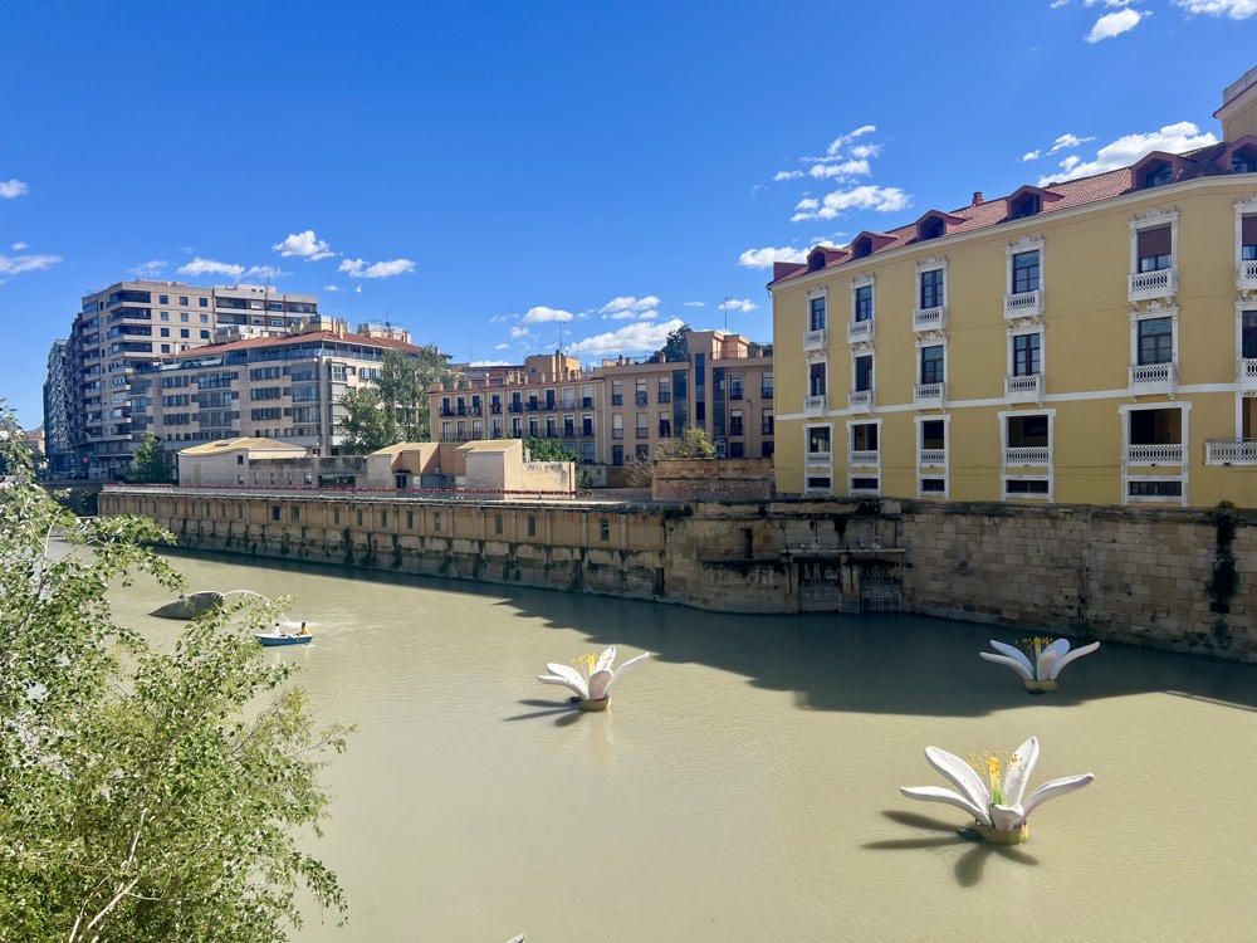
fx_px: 944
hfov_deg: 67.3
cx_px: 628
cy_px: 472
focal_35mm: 26
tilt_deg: -0.8
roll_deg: +1.0
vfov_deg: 53.1
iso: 50
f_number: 1.5
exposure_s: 1/3968
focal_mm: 5.7
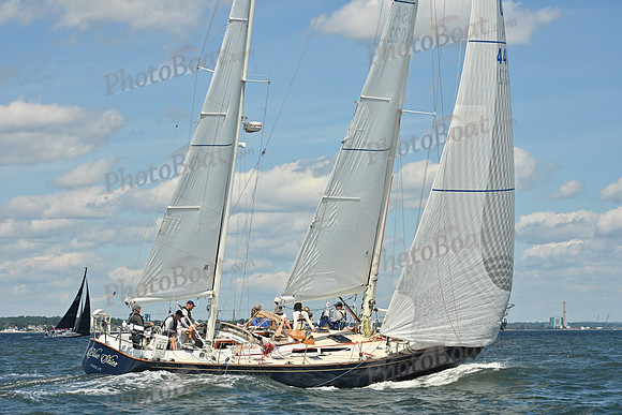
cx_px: 311
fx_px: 1728
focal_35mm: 100
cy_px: 208
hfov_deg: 20.4
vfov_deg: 13.7
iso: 250
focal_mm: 100
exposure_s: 1/1250
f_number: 10
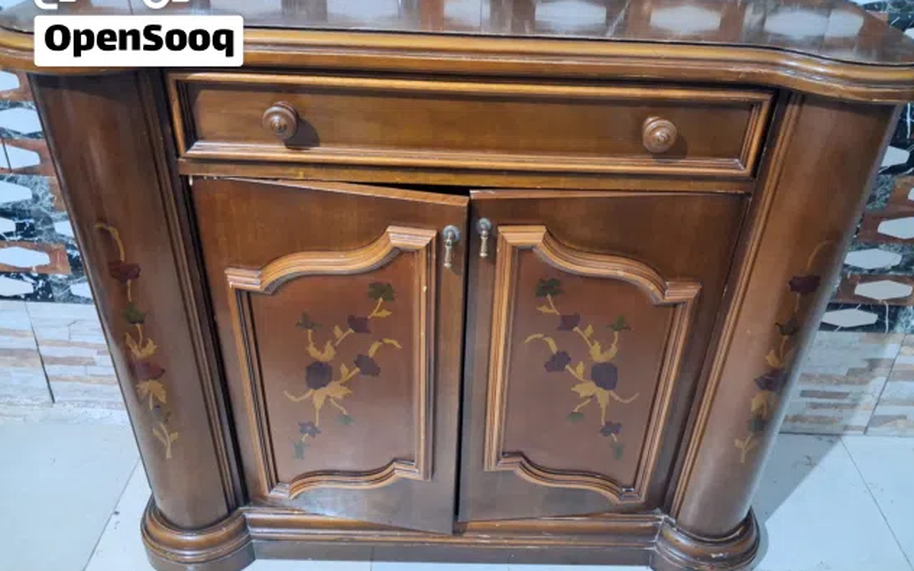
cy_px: 275
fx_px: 722
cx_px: 461
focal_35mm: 29
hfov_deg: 64.6
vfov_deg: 43.1
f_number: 1.8
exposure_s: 1/10
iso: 1600
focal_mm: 4
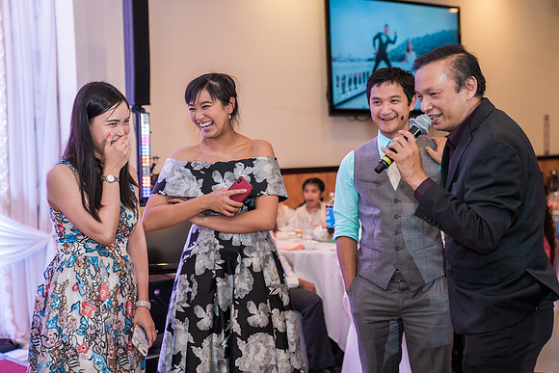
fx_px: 870
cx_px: 280
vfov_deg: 24.2
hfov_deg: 35.6
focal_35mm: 56
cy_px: 186
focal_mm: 56
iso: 1000
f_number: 2.8
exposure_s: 1/125
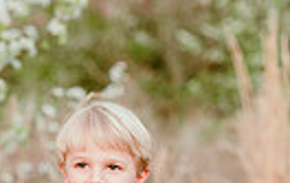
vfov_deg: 4.4
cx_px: 90
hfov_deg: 7.1
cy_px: 302
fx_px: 2335
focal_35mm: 295
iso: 100
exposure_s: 1/160
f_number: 3.2
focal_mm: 85
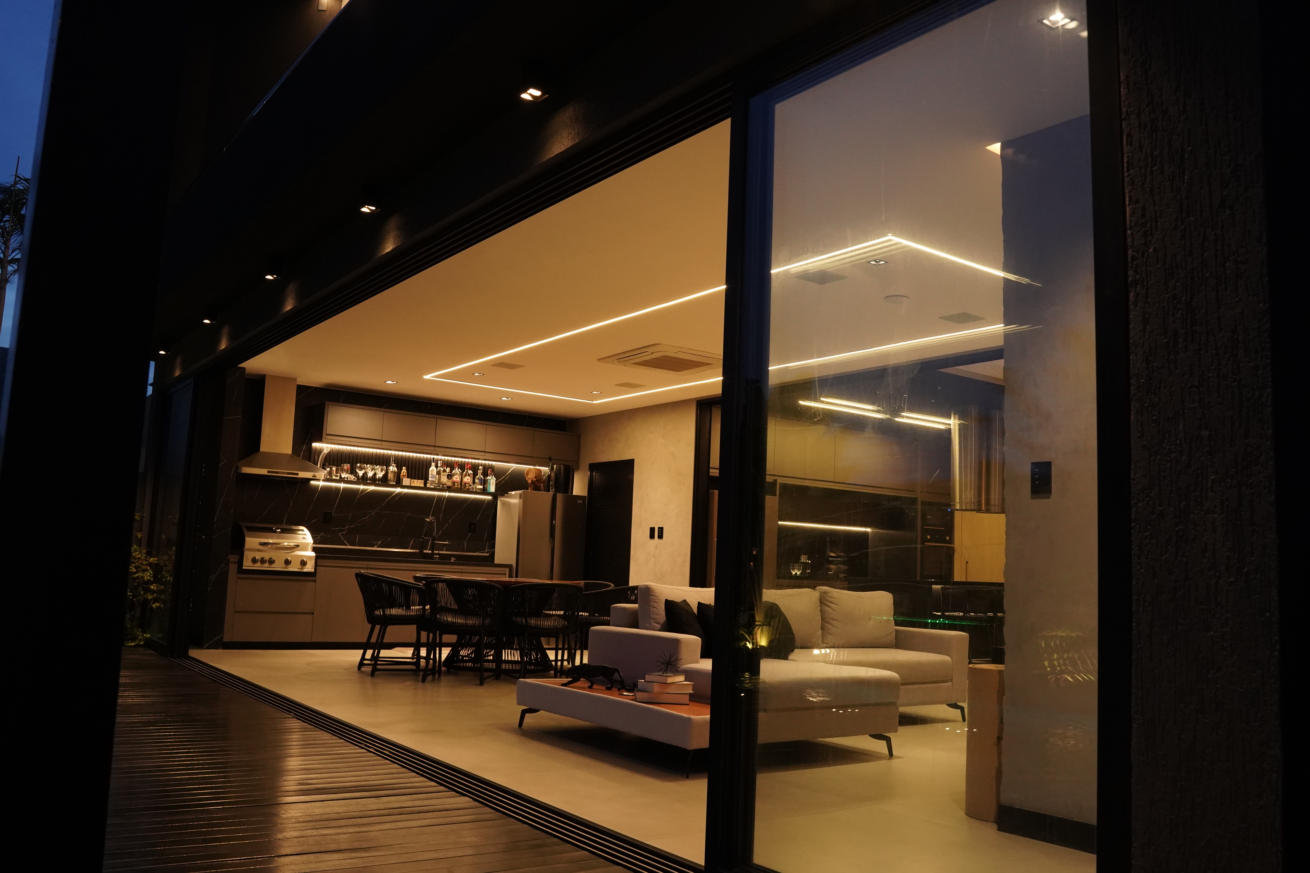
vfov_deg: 46.4
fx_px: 1019
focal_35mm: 28
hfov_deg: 65.5
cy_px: 436
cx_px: 655
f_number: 8
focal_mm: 28
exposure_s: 1/30
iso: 5000
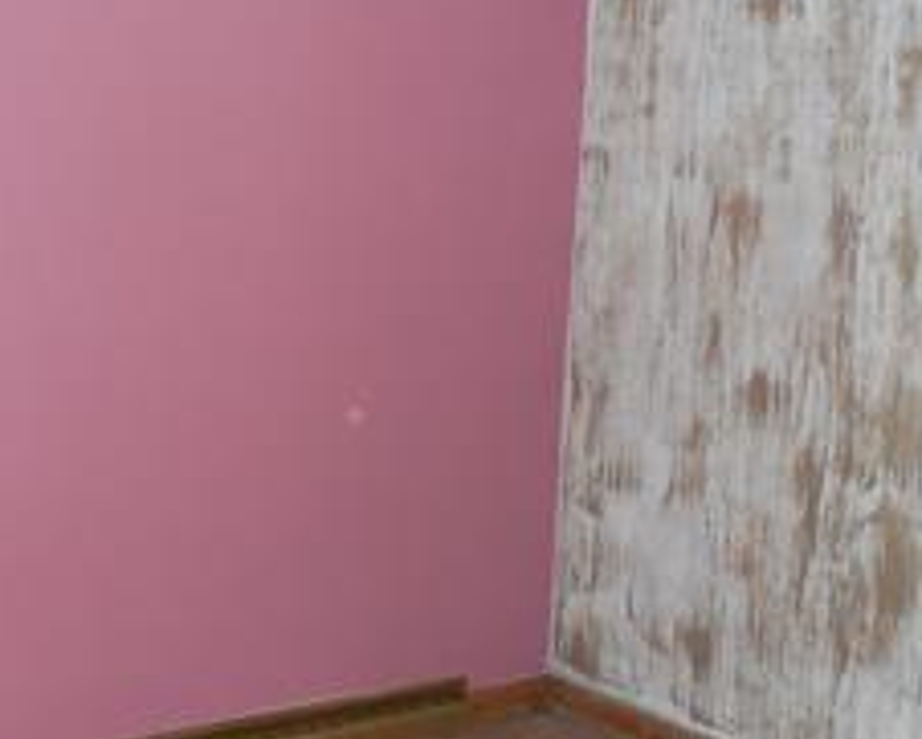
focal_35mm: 69
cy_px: 412
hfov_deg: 27.3
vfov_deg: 22.2
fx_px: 1884
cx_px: 310
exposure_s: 1/25
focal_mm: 4.5
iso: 360
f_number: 3.3
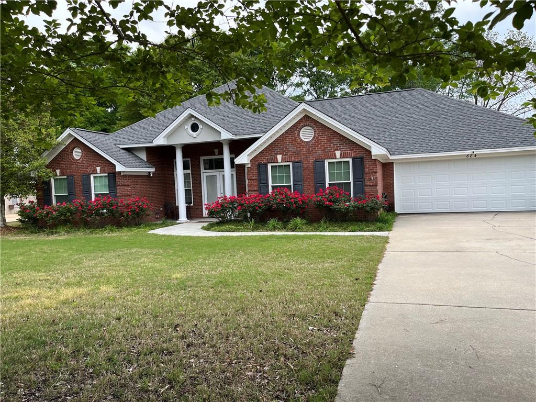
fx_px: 403
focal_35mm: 26
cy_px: 201
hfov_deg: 67.3
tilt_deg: -2.9
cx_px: 268
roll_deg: +1.3
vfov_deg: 53.1
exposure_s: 1/1075
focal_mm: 5.1
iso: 50
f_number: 1.6
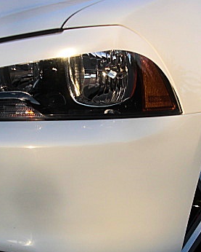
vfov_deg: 29.0
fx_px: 483
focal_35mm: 65
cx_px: 105
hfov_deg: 23.5
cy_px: 157
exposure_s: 1/320
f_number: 2.8
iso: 50
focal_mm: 6.3
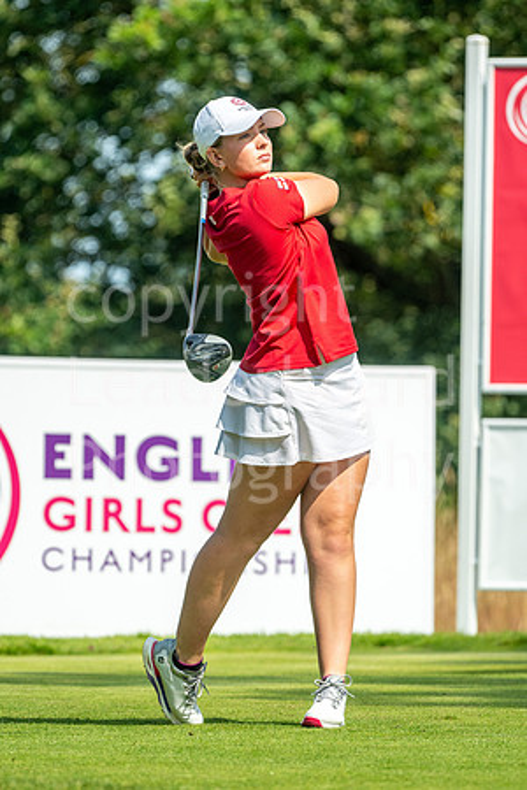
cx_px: 264
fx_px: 9880
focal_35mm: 450
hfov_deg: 3.1
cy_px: 395
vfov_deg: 4.6
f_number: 5
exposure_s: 1/2000
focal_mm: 300
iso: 320
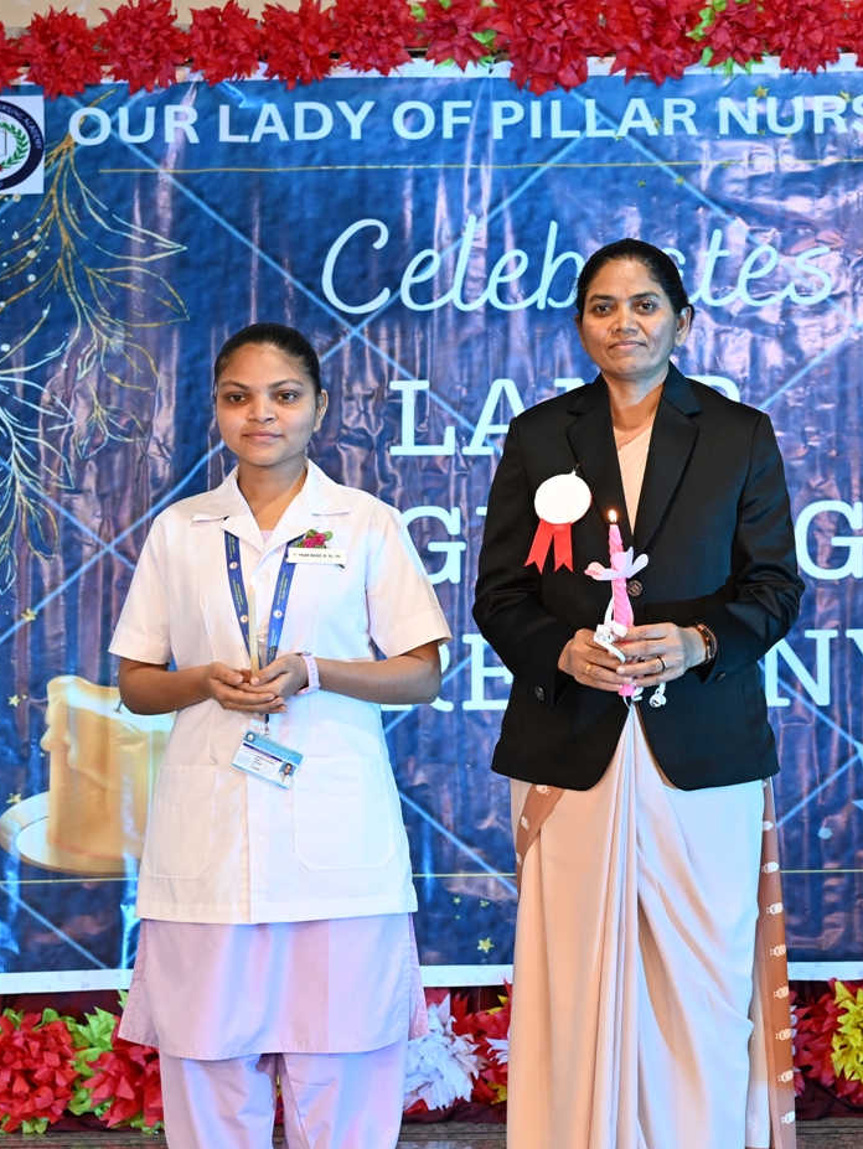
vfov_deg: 24.7
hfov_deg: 18.3
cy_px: 641
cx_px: 818
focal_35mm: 79
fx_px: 2624
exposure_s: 1/125
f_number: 4
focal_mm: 42
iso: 1100
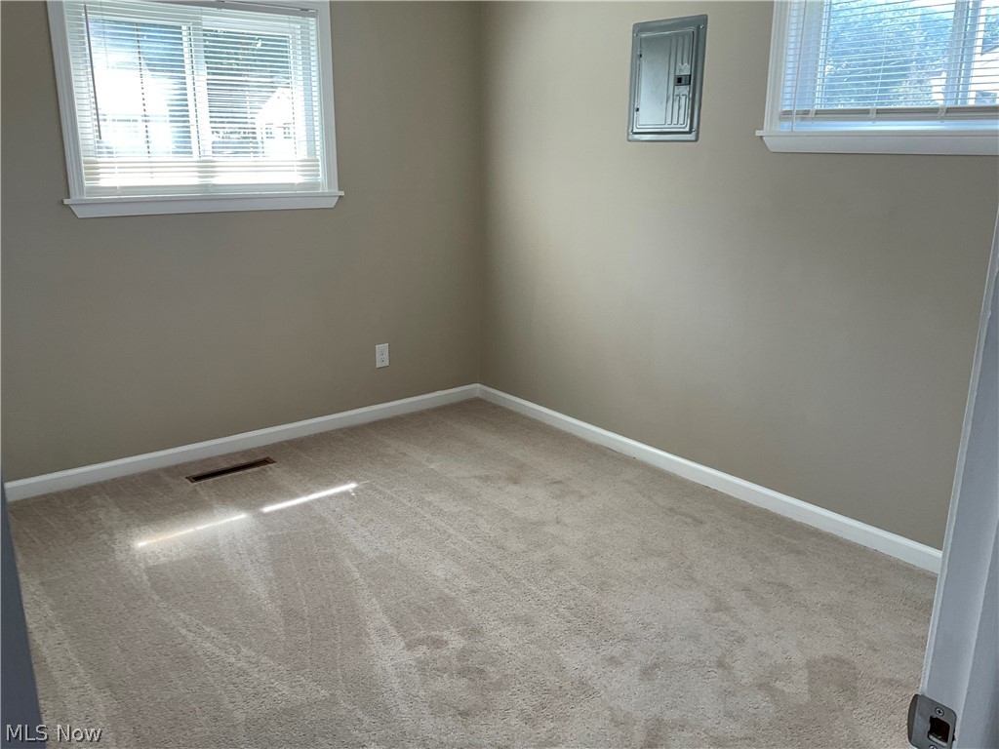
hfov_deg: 61.7
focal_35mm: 29
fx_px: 837
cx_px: 500
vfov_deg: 48.2
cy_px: 374
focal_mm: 3
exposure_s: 1/120
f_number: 1.8
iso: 50
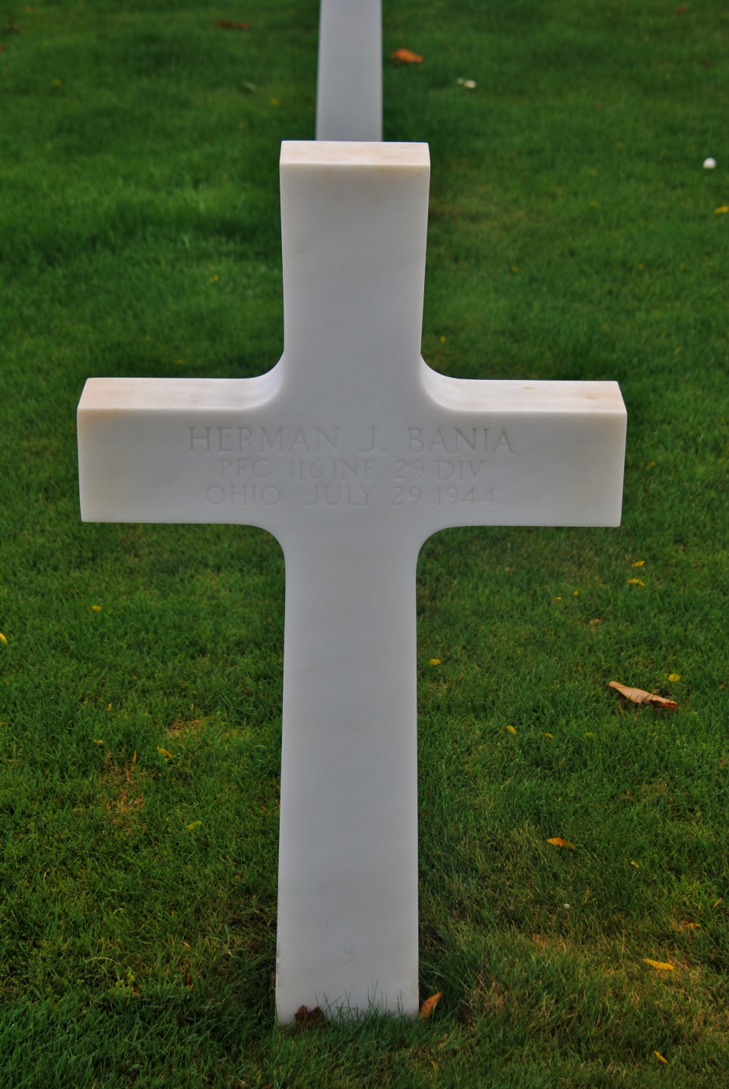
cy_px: 544
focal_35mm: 75
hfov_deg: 18.2
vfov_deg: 27.0
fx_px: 2272
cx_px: 364
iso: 100
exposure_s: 1/125
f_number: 5.6
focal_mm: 50
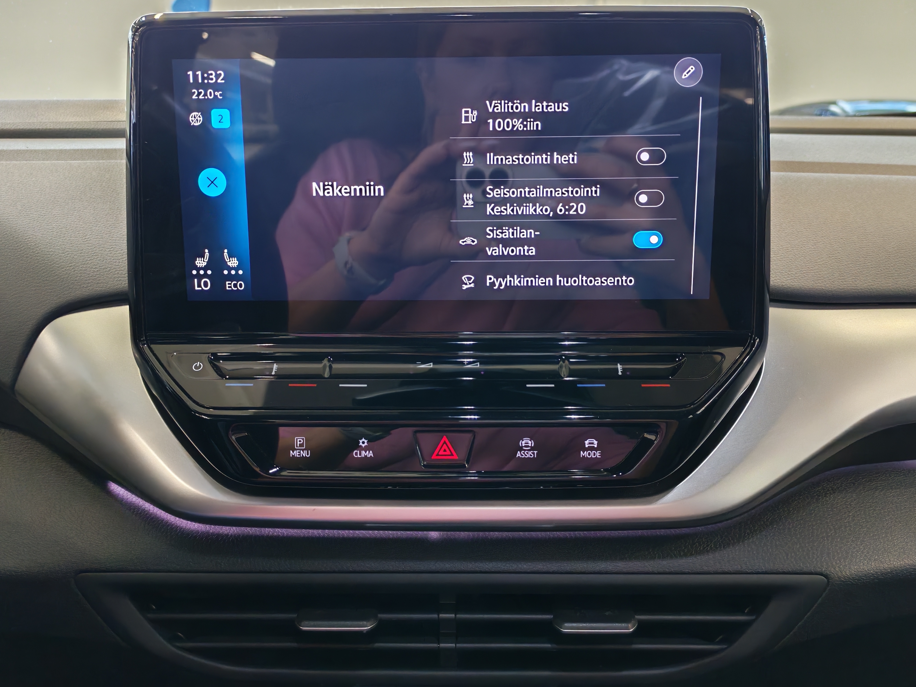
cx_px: 458
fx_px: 873
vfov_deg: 42.9
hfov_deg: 55.4
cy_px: 344
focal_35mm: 33
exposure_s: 1/100
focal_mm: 6.12
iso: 640
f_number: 1.9
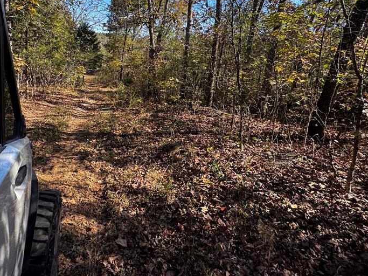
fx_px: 223
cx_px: 158
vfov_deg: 62.1
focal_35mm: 21
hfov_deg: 78.5
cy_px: 96
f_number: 2.2
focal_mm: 2.22
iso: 40
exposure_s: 1/303
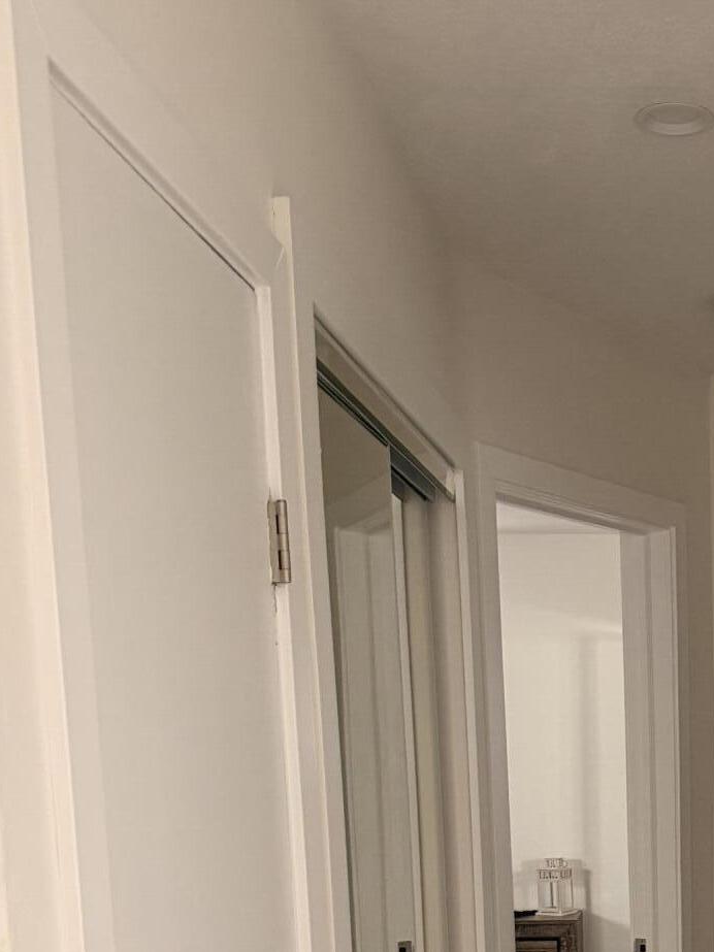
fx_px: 1430
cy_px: 982
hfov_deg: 26.5
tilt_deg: -9.6
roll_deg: +1.2
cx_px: 723
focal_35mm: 52
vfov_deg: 33.3
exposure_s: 1/60
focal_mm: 6.76
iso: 500
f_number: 1.78
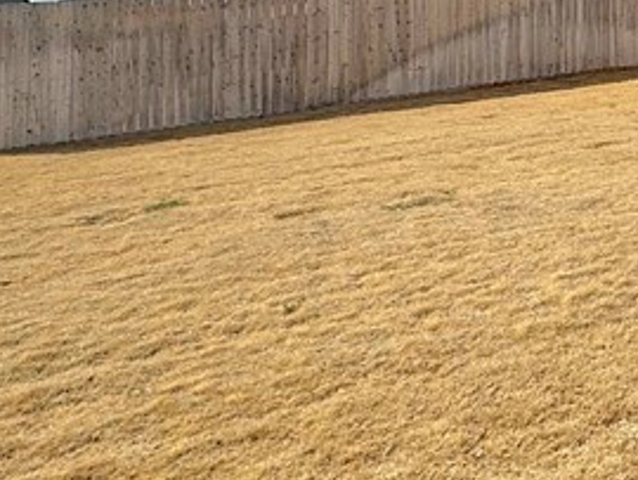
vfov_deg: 26.1
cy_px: 0
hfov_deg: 28.5
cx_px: 862
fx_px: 978
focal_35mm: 53
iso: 40
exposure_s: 1/1208
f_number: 2.2
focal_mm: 2.22
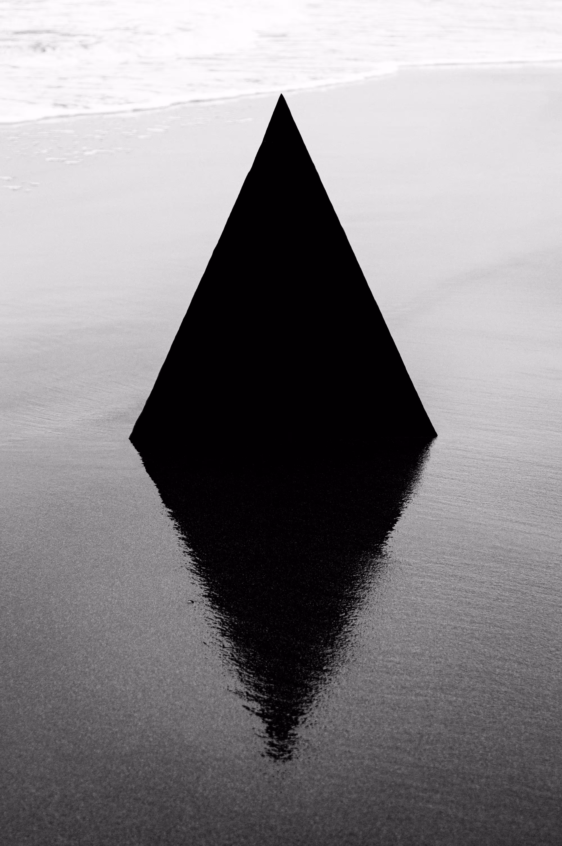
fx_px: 1407
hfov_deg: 22.6
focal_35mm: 60
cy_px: 423
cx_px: 281
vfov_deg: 33.4
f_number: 5.3
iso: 100
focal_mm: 40
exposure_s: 1/200
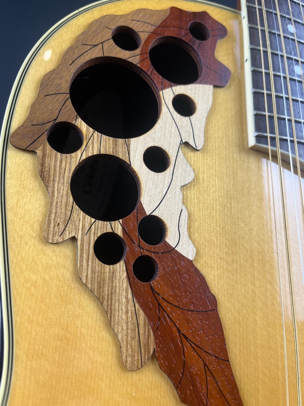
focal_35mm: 26
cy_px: 203
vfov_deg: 67.3
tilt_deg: +12.0
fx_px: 304
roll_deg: -3.1
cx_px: 152
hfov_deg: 53.1
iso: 80
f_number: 1.6
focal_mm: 5.1
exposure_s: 1/120
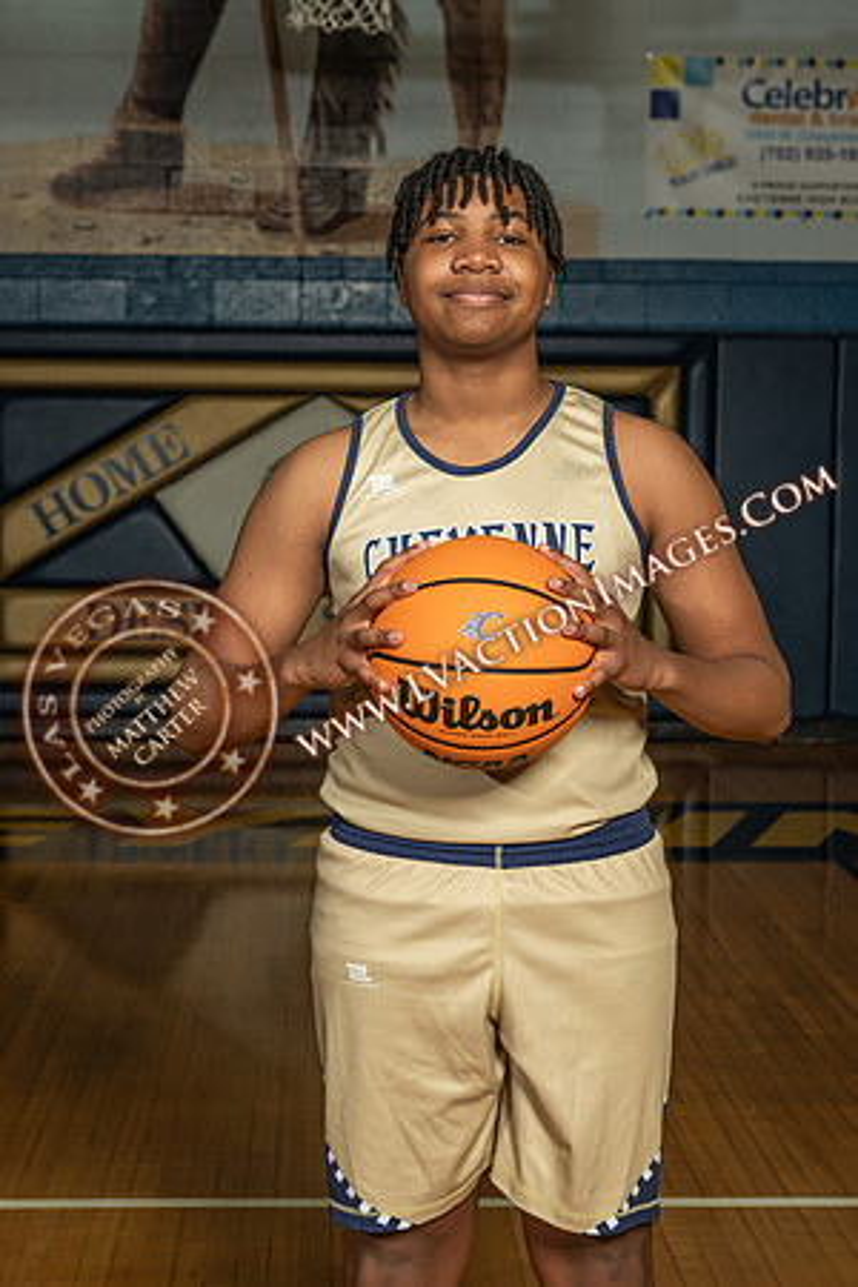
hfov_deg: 19.5
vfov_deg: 28.8
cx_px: 429
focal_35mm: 70
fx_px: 2502
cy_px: 644
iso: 125
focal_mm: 70
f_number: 7.1
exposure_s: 1/125
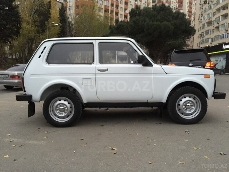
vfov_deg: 48.2
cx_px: 114
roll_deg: -0.6
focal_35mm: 29
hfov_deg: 61.7
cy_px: 86
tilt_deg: -4.7
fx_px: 192
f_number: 2.2
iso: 80
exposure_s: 1/33
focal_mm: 4.15
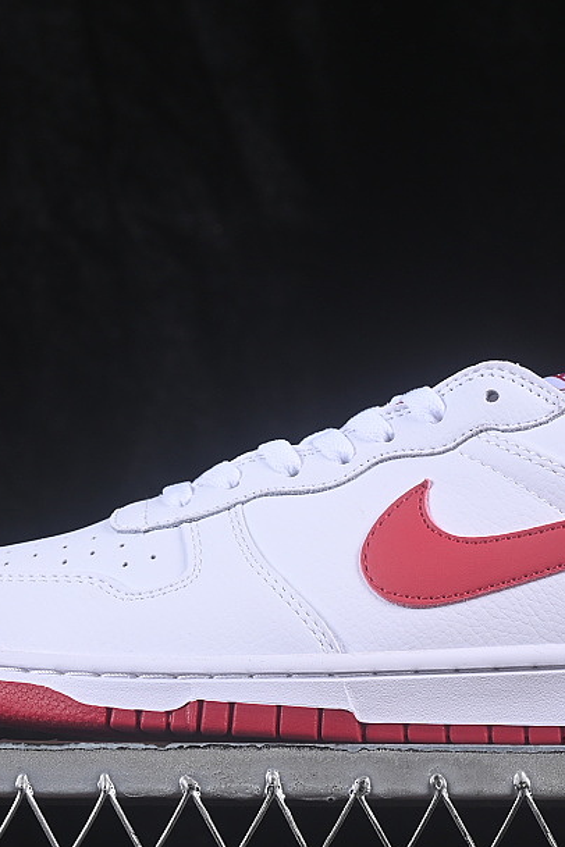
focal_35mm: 133
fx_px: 3131
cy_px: 431
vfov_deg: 15.4
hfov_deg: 10.3
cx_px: 374
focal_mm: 50
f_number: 8
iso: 160
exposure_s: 1/80
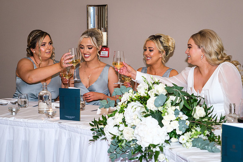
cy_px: 63
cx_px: 134
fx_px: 551
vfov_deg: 16.7
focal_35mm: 82
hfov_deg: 24.9
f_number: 2.8
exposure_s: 1/160
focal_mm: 40.1
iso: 1000
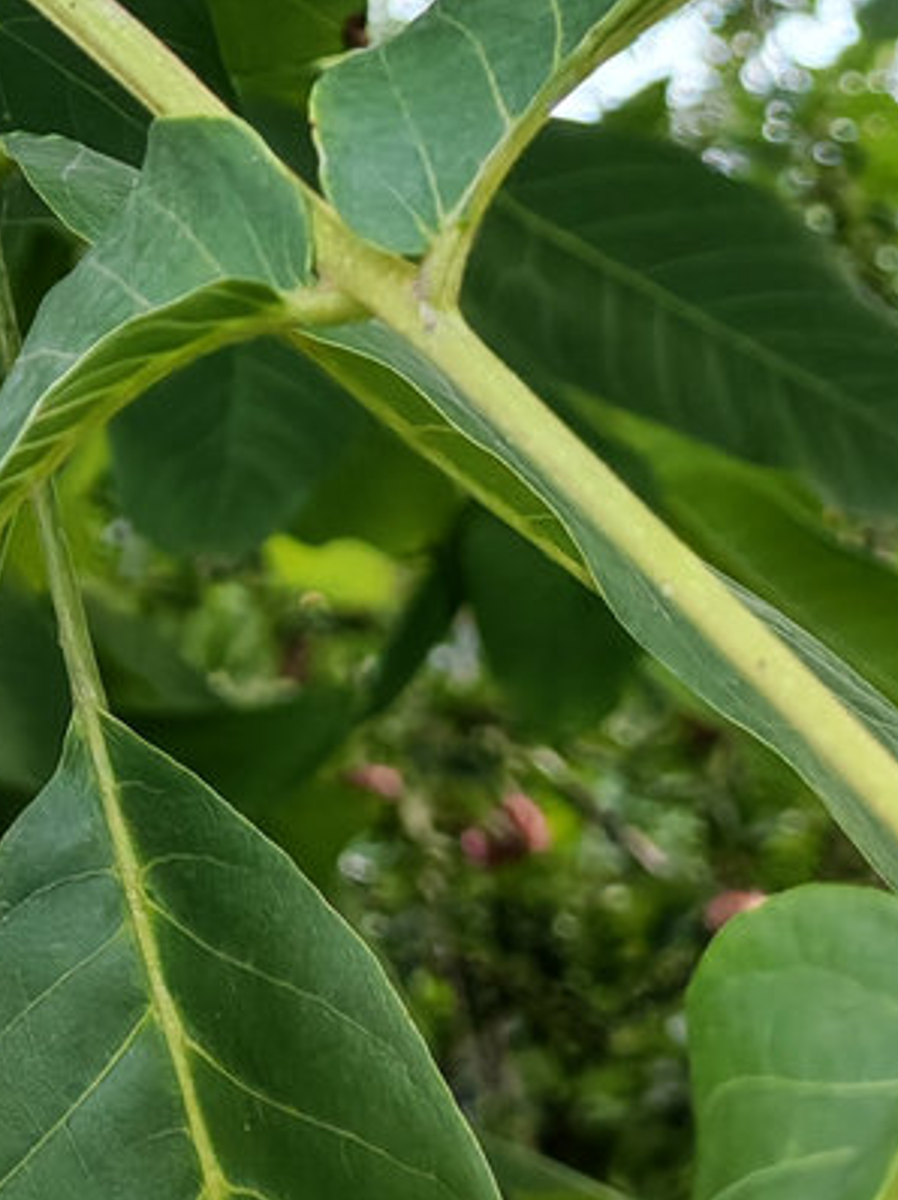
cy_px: -666
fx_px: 5852
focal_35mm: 169
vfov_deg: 11.2
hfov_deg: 8.6
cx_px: -368
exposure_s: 1/100
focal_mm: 6.12
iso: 320
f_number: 1.9
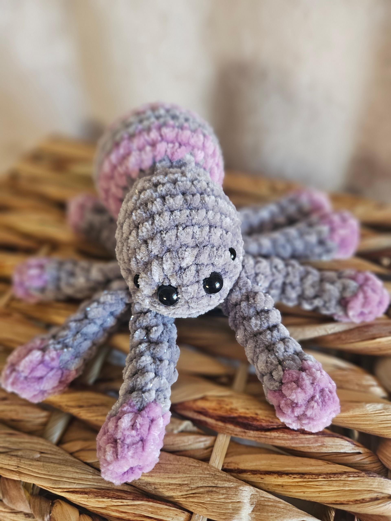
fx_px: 346
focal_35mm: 23
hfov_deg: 58.9
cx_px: 196
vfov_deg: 73.9
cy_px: 260
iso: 400
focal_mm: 5.4
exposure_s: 1/120
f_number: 1.8
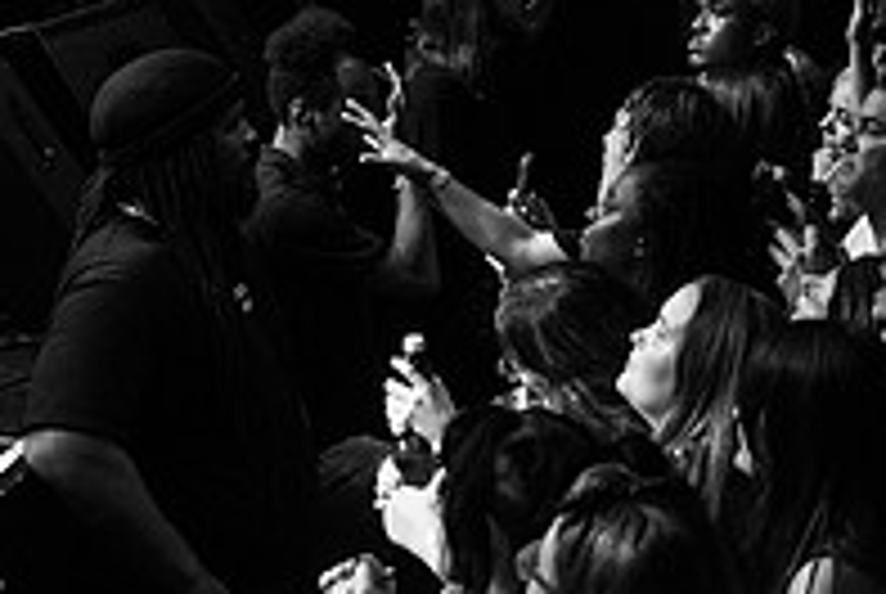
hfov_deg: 14.3
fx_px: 3500
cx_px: 744
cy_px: -400
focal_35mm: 142
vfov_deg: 9.3
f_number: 3.2
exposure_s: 1/125
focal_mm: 38
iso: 3200
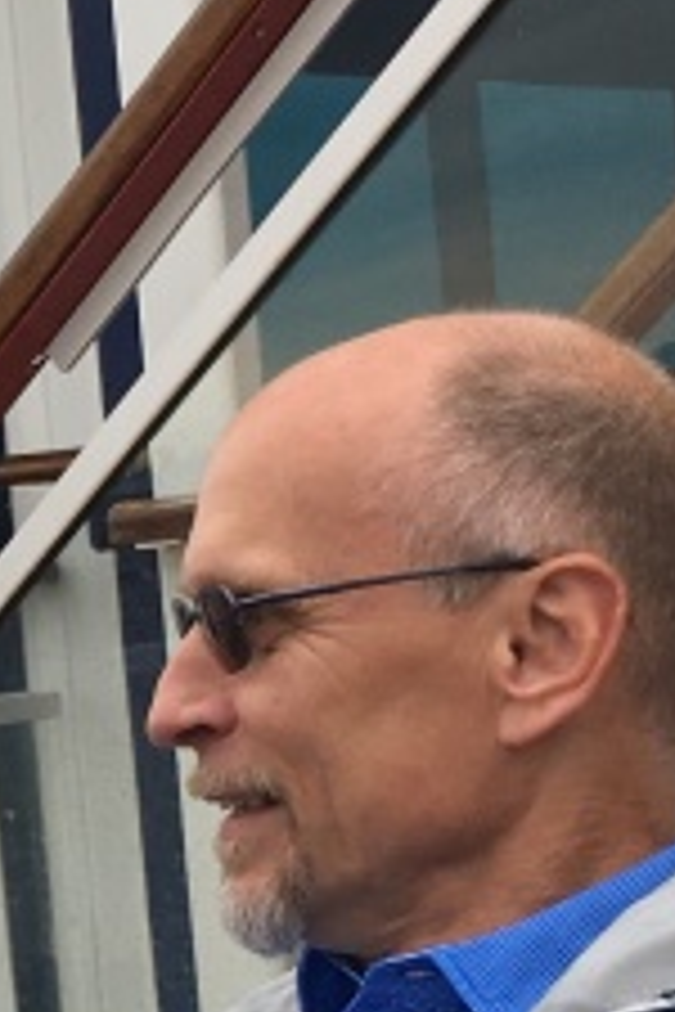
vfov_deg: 14.8
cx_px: -513
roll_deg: +5.7
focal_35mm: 137
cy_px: 873
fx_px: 3853
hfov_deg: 9.6
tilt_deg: -1.7
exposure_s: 1/283
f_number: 2.2
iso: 25
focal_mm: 4.15
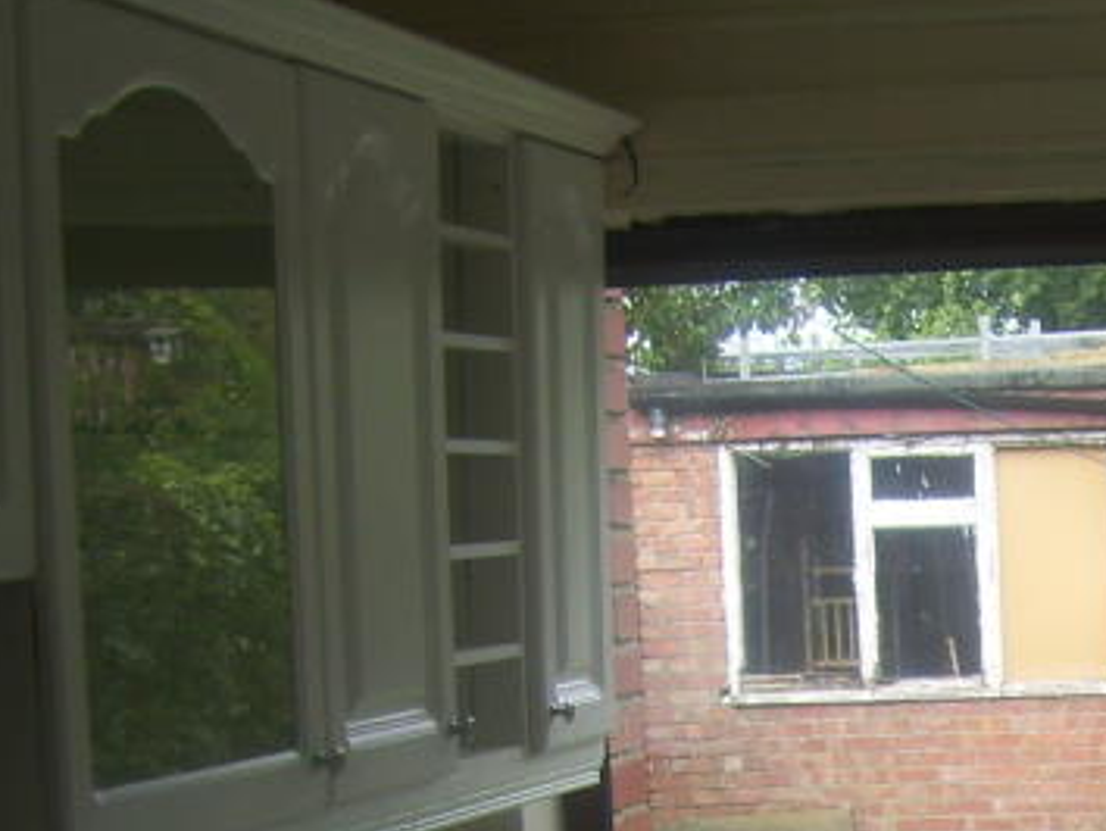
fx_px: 3325
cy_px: 1159
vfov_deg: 13.6
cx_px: 1275
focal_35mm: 104
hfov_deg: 18.1
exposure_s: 1/200
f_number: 2.7
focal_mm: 6
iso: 80
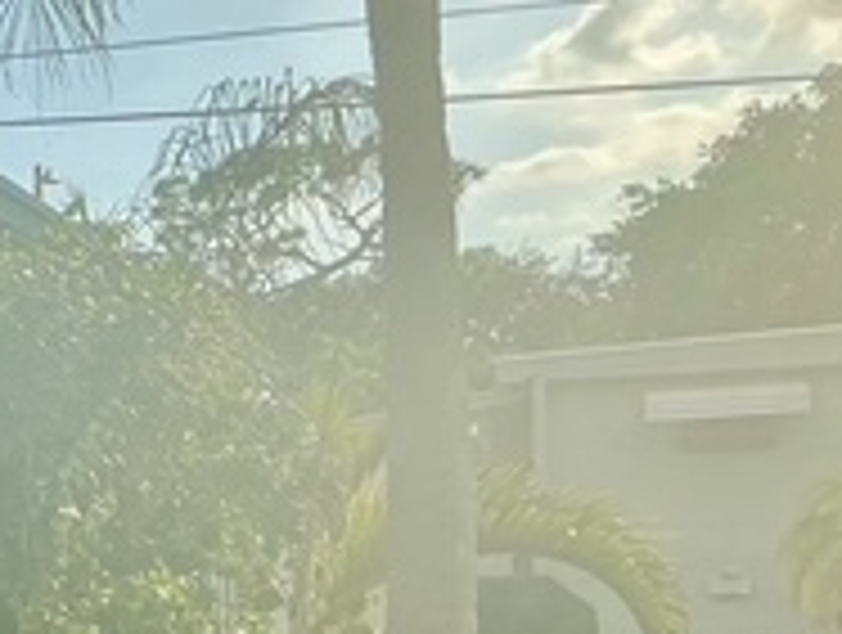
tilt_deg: -1.8
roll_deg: +1.2
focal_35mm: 99
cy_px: 701
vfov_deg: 14.6
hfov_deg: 18.2
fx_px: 2413
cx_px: -315
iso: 25
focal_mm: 3
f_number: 1.8
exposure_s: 1/2427
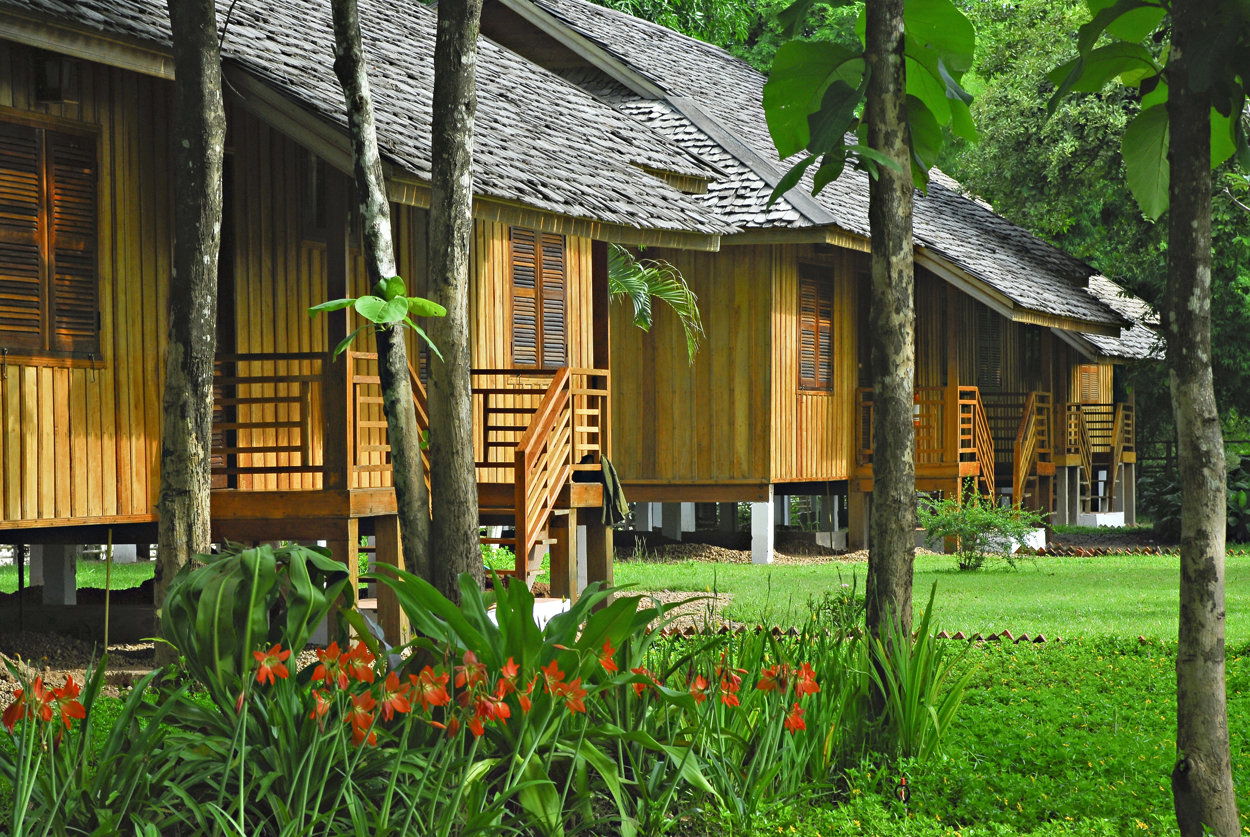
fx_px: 3650
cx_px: 625
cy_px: 418
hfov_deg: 19.4
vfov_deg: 13.1
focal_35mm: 105
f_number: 7.1
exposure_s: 1/200
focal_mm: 70
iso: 200
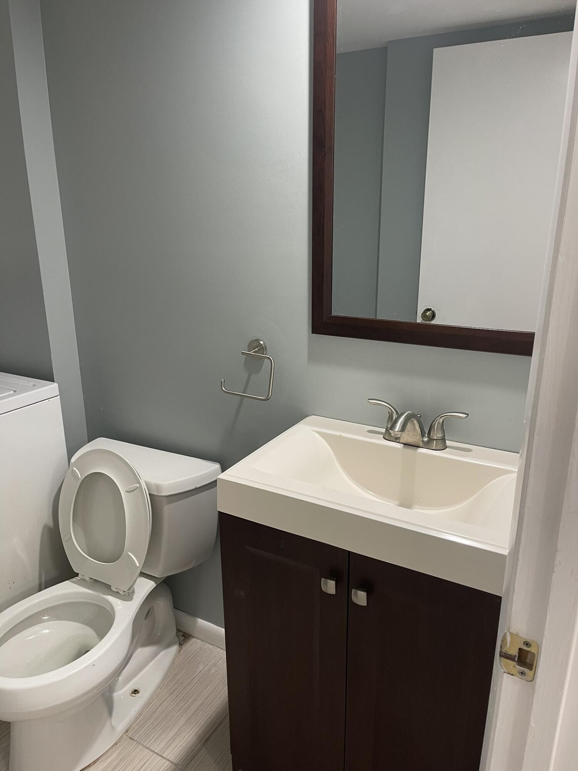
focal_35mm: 25
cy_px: 386
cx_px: 289
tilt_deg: -17.4
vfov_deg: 69.4
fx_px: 557
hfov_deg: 54.9
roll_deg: +0.4
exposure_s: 1/60
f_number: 1.6
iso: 160
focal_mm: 5.1
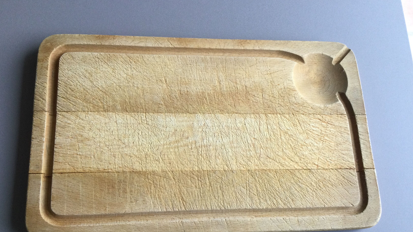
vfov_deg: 34.6
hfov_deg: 58.0
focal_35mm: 34
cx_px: 205
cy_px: 137
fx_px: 372
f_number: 2.4
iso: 32
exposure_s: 1/33
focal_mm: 3.3
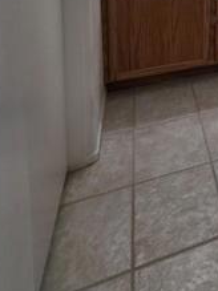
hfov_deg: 30.4
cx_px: 278
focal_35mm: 38
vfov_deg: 34.9
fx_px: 319
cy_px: -84
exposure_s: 1/120
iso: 100
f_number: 1.9
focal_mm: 2.2
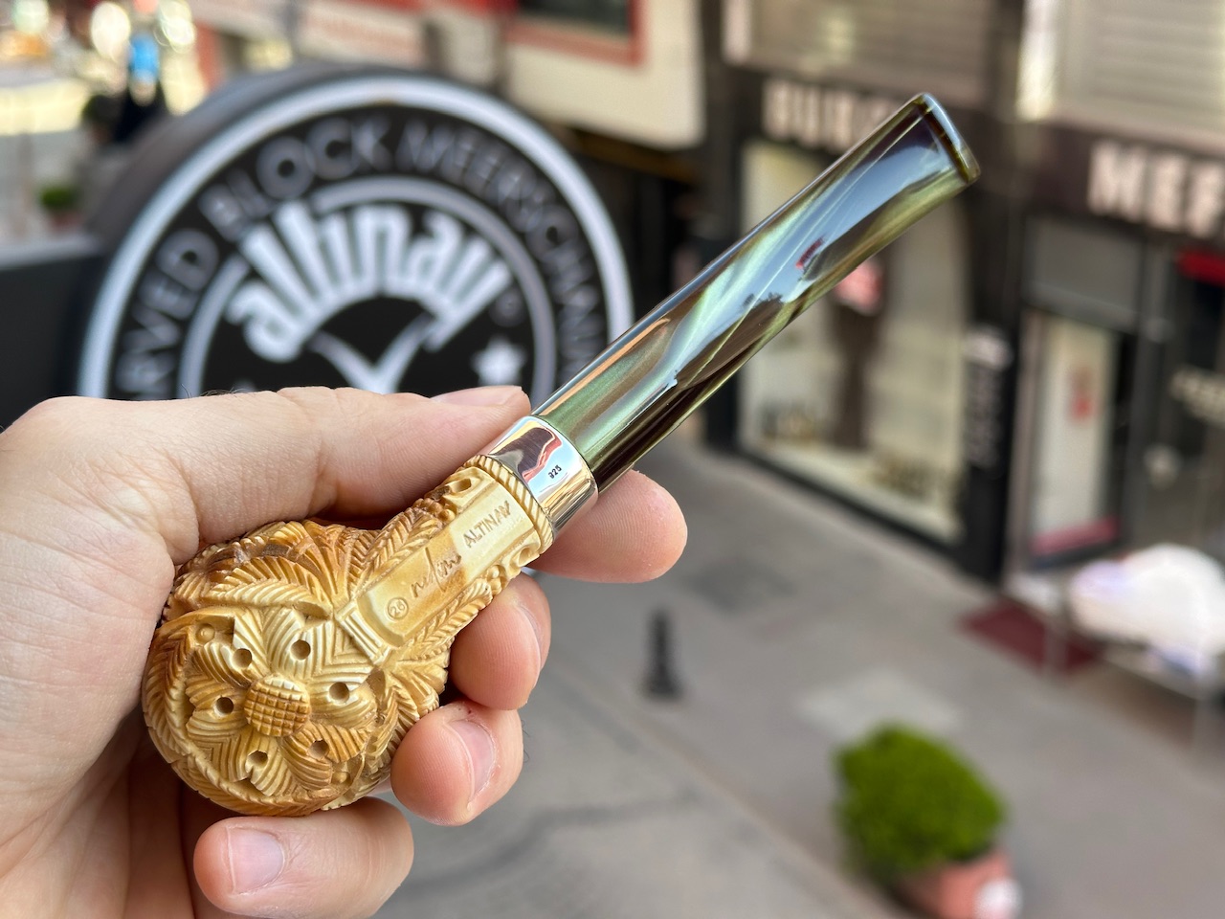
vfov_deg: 30.3
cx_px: 612
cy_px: 460
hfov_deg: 39.7
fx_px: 1699
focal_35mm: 48
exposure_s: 1/274
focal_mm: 6.86
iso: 64
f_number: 1.78
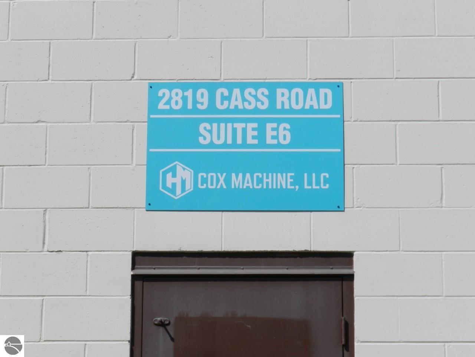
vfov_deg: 17.6
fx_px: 1153
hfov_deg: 23.3
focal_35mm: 84
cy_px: 178
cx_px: 238
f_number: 6.3
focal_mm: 14.9
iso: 160
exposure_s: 1/1000
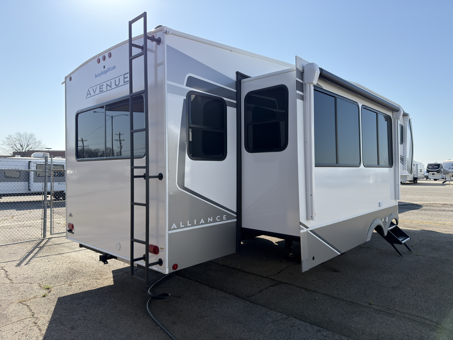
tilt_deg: +0.3
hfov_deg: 71.6
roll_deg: -0.7
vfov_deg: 56.8
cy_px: 170
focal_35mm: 24
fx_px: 314
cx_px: 226
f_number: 1.78
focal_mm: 6.76
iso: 100
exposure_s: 1/4386
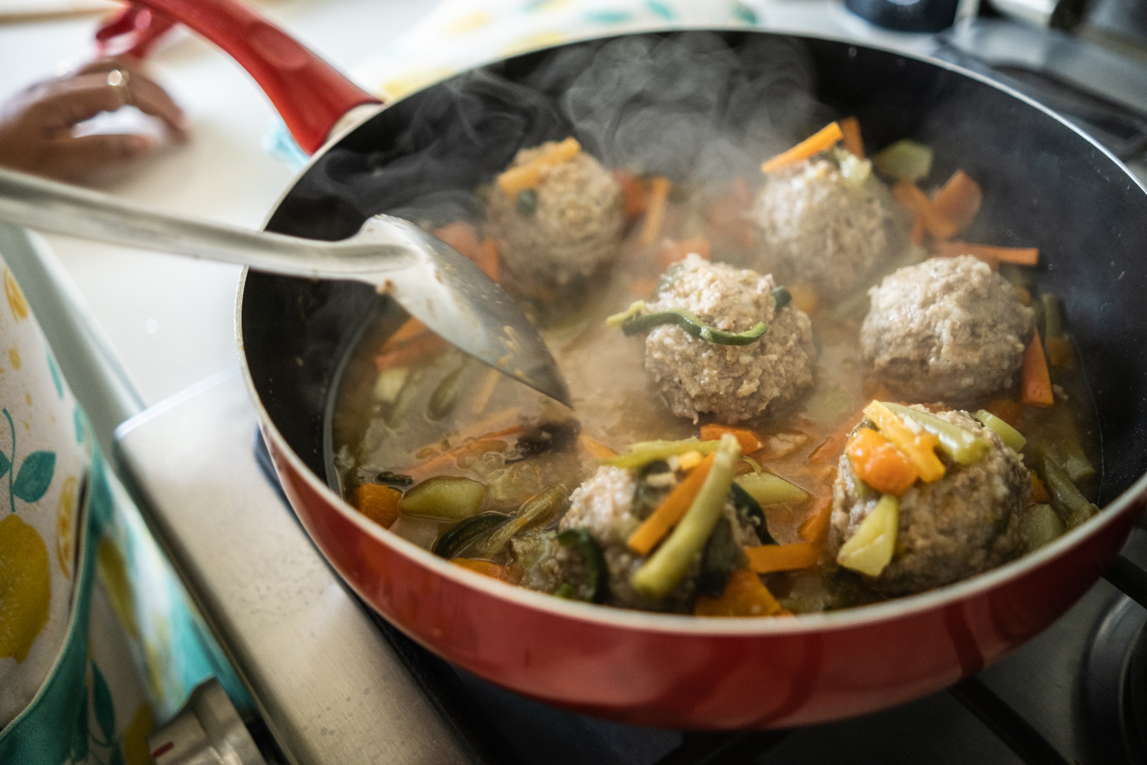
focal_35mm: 35
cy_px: 382
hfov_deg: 54.4
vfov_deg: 37.9
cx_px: 574
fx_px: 1115
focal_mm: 23
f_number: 1.6
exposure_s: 1/160
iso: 640
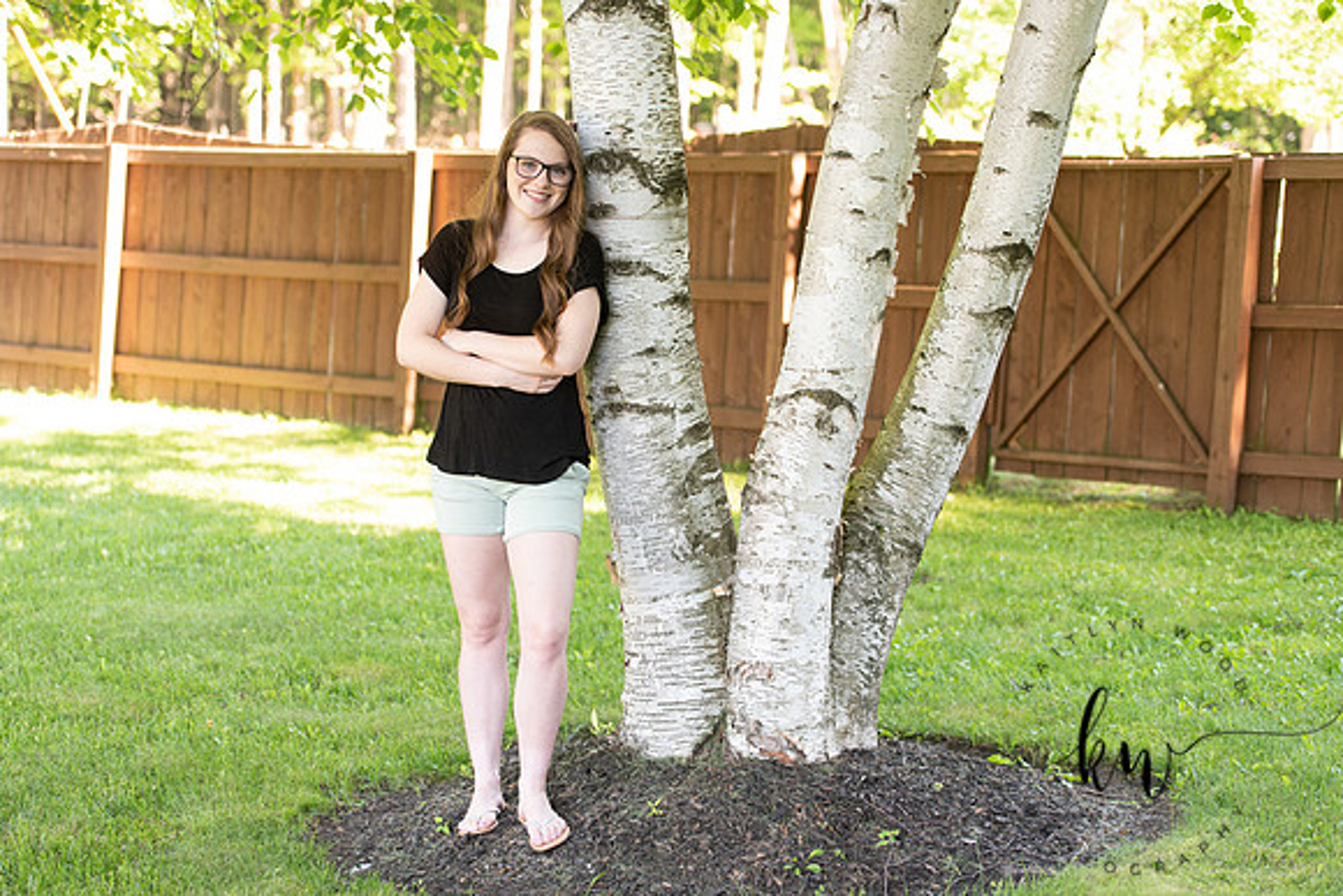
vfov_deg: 19.5
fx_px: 2612
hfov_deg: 28.8
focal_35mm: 70
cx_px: 672
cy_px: 448
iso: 400
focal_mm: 70
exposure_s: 1/200
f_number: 2.8
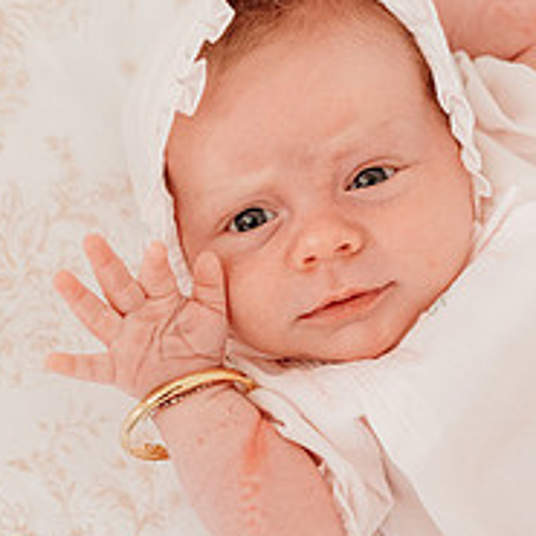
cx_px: 336
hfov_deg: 26.8
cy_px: 303
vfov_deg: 26.9
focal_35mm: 64
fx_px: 1121
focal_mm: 24
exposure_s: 1/200
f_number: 2.8
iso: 1600
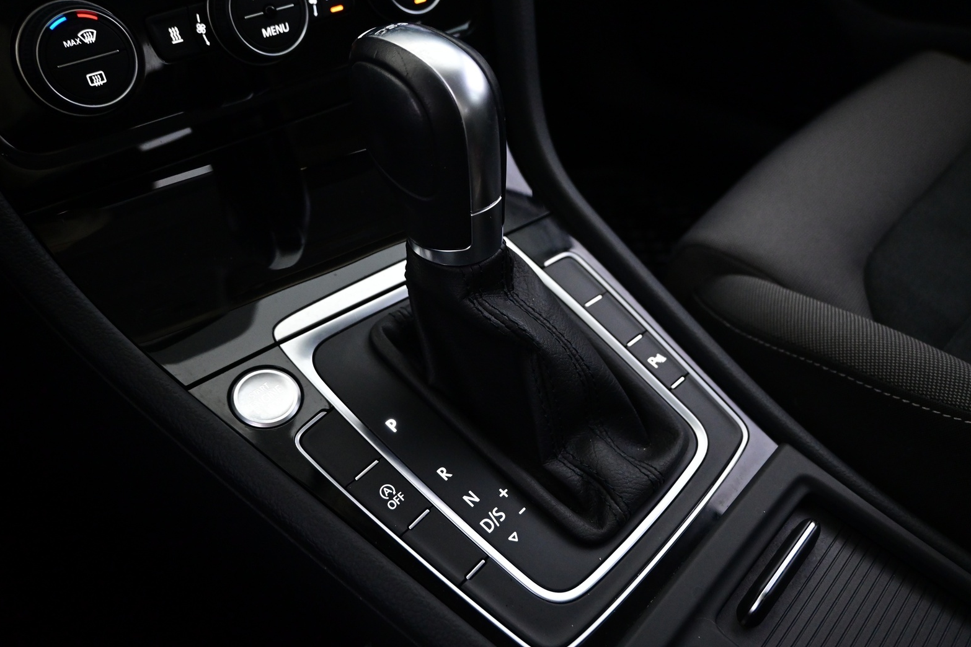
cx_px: 486
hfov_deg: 61.5
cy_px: 317
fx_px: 816
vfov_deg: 43.3
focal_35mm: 30
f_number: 3.8
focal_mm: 19.5
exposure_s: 1/30
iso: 2500
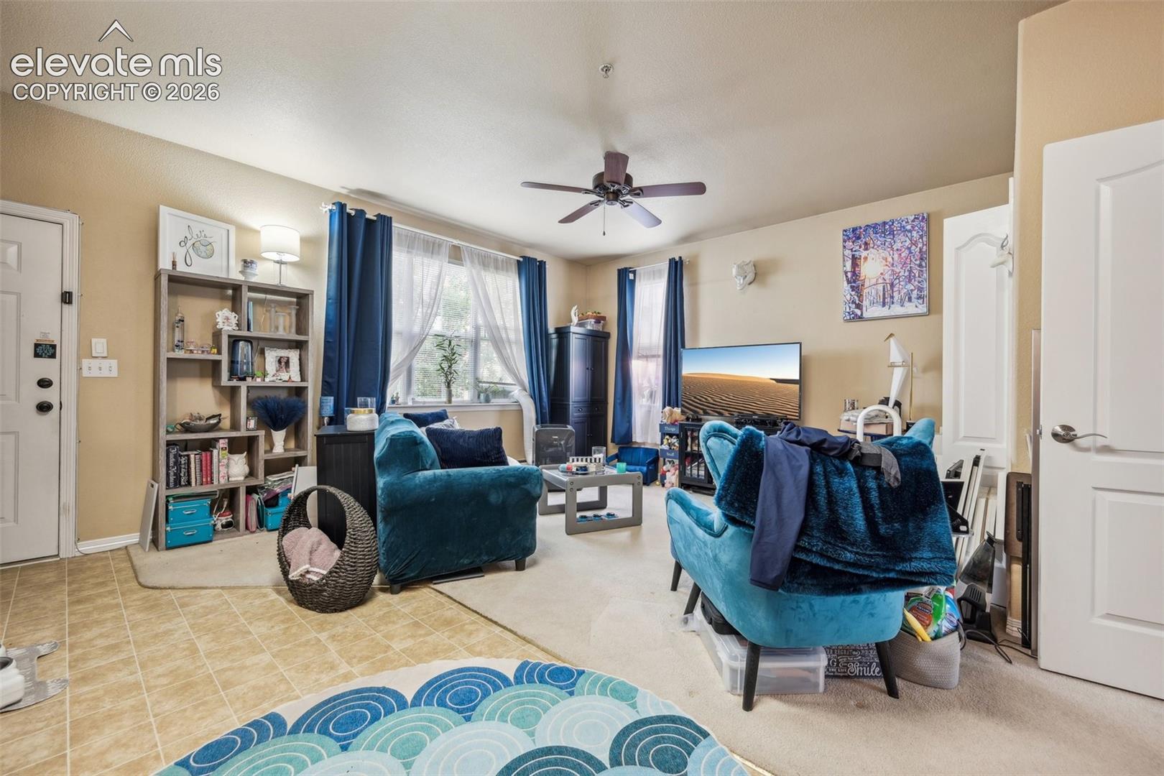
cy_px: 388
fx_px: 453
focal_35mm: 14
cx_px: 582
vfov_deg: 81.2
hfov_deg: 104.3
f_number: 8
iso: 400
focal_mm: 14
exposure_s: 1/2
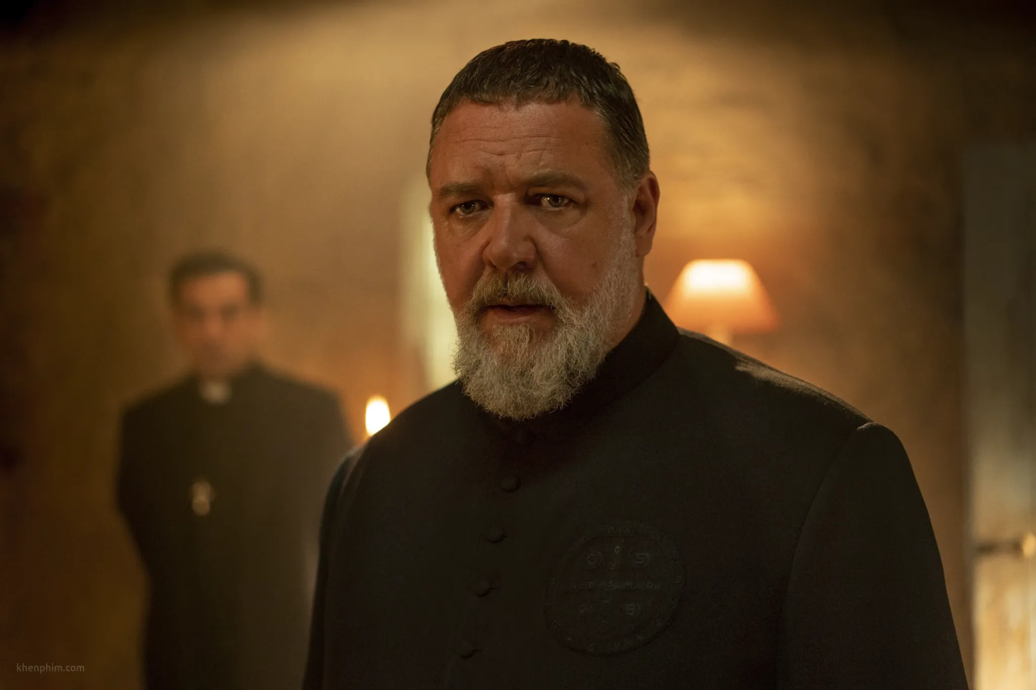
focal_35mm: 55
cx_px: 518
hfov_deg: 36.2
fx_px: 1583
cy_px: 345
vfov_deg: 24.6
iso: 2000
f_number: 2.2
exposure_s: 1/200
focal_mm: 55
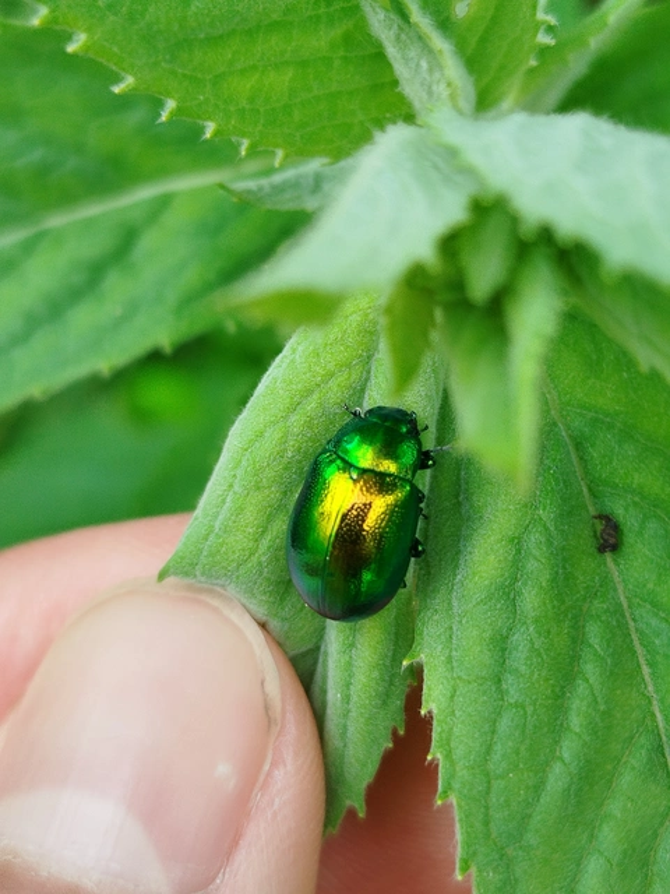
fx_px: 619
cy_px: 447
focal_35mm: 24
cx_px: 335
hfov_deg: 56.8
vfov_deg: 71.6
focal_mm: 5.31
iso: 50
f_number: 1.7
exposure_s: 1/110
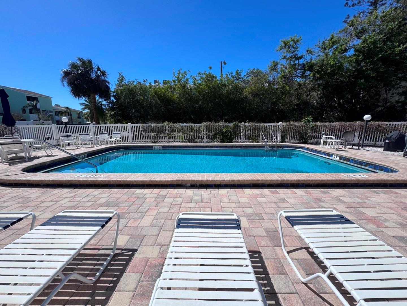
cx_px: 204
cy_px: 153
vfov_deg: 85.7
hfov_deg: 102.1
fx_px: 165
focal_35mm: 14
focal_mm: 2.22
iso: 50
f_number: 2.2
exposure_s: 1/2874
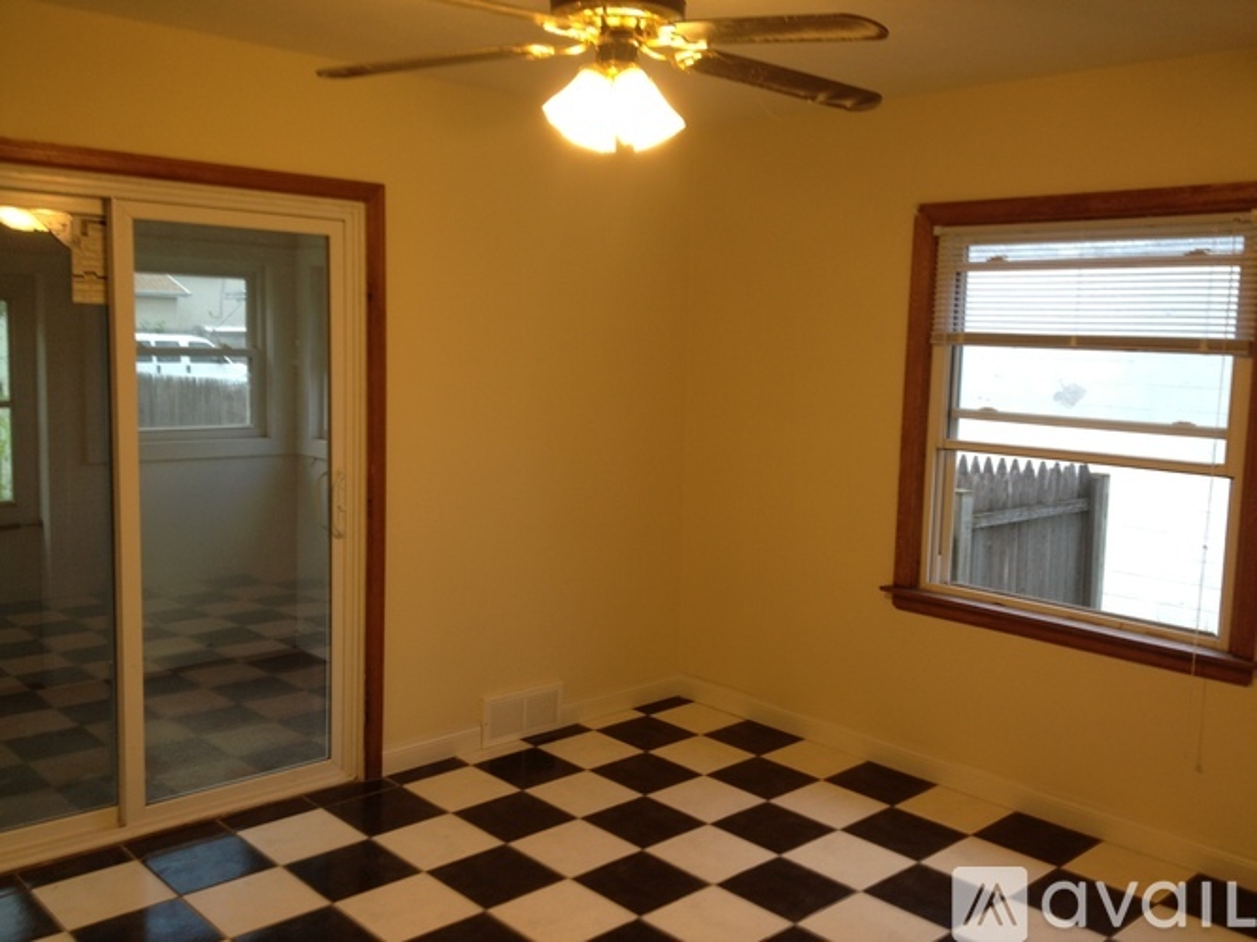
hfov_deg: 52.6
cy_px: 471
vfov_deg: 40.7
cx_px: 628
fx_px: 1271
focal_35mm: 35
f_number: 2.4
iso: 64
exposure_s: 1/24
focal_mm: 4.28
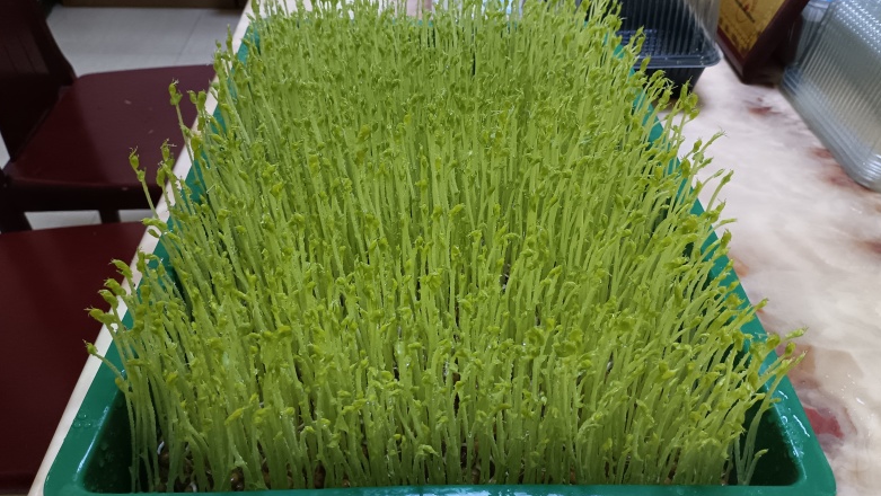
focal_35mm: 29
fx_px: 678
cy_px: 241
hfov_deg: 66.0
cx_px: 442
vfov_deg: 40.2
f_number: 1.8
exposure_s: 1/25
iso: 1101
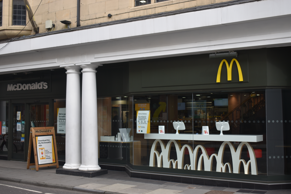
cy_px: 97
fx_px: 376
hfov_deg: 42.3
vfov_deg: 28.9
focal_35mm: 46
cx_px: 146
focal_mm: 31
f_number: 5
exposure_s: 1/200
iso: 140
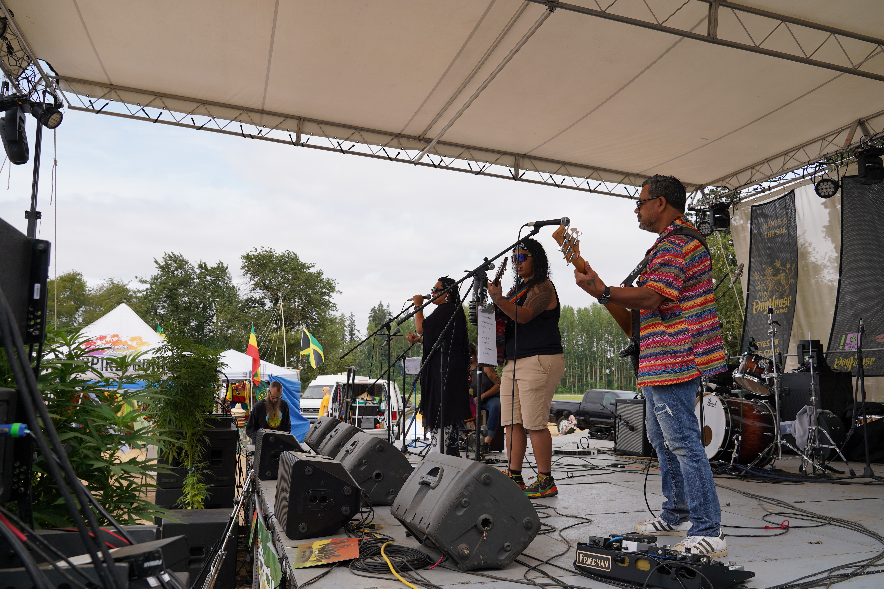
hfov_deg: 61.9
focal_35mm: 30
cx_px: 442
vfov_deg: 43.6
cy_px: 294
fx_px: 737
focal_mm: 30
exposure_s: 1/320
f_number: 5.6
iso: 100
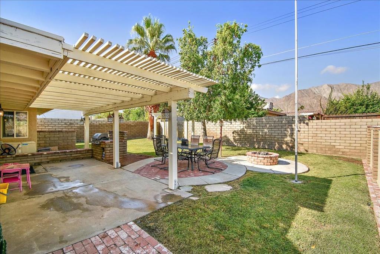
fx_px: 158
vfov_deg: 77.3
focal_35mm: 15
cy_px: 127
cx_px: 190
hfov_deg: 100.4
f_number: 5
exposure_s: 1/800
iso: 100
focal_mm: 10
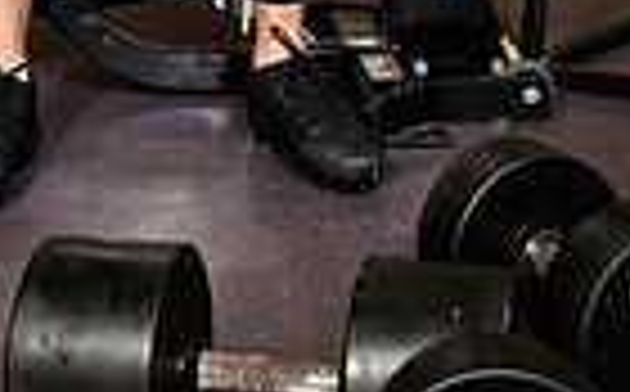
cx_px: 166
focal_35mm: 118
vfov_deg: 9.7
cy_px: -563
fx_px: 2023
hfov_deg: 17.6
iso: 500
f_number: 5.6
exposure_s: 1/250
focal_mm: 36
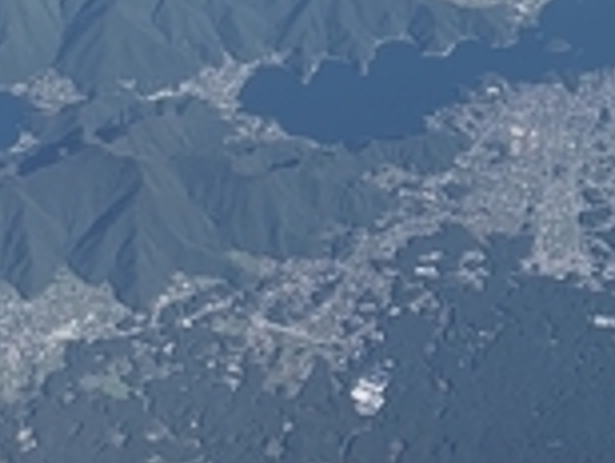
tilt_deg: -23.3
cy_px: -323
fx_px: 1797
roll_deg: +2.2
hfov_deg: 19.4
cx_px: 327
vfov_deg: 13.4
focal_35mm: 101
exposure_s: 1/1490
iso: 25
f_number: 1.8
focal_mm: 4.25
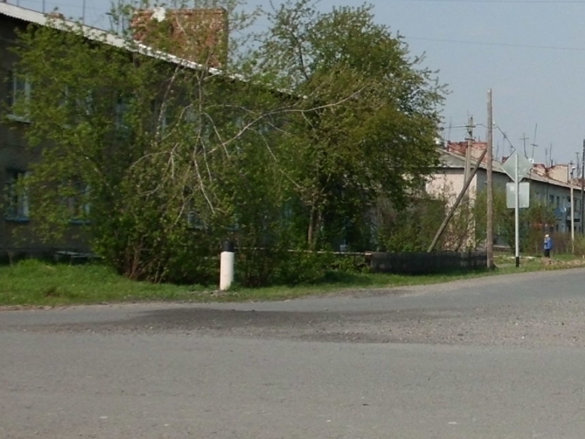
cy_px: 206
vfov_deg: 16.1
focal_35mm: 92
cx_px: 640
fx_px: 1555
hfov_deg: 20.3
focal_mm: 6.3
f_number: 7.3
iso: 64
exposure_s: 1/320
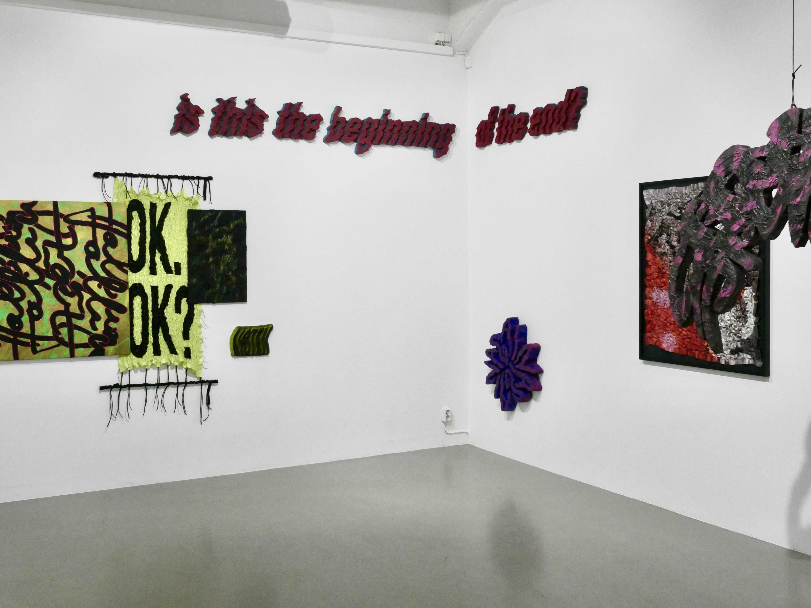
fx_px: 797
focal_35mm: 34
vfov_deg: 41.8
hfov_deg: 54.0
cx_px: 406
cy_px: 304
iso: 1600
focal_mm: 17
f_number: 4.5
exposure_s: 1/640
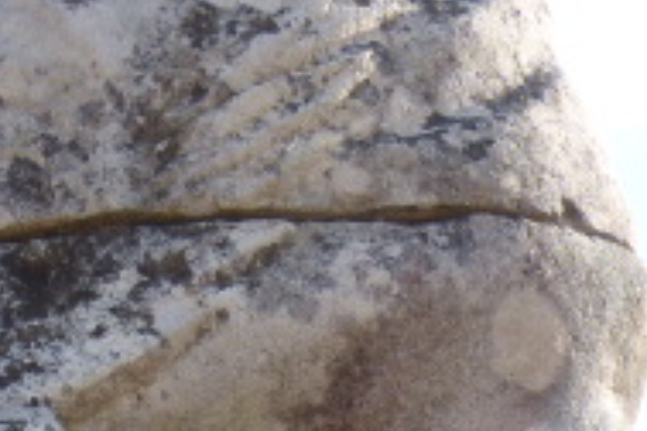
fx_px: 1581
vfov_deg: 13.9
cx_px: -21
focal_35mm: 88
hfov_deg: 22.1
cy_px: 759
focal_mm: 4.5
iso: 100
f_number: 4
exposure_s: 1/400
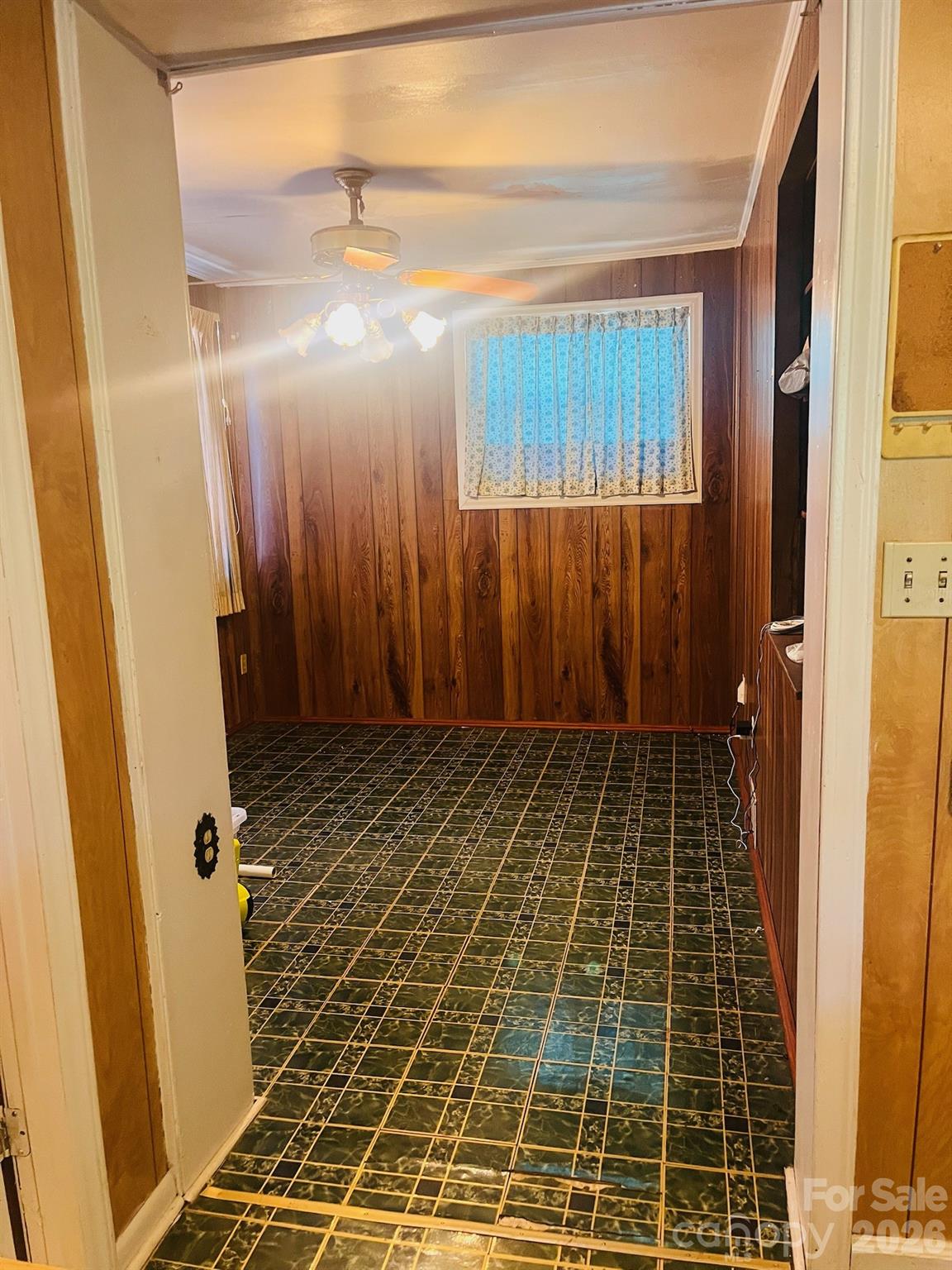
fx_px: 953
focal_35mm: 26
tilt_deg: -10.9
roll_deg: +1.2
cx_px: 476
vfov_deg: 67.3
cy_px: 635
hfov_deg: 53.1
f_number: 1.6
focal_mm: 5.1
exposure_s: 1/60
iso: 400
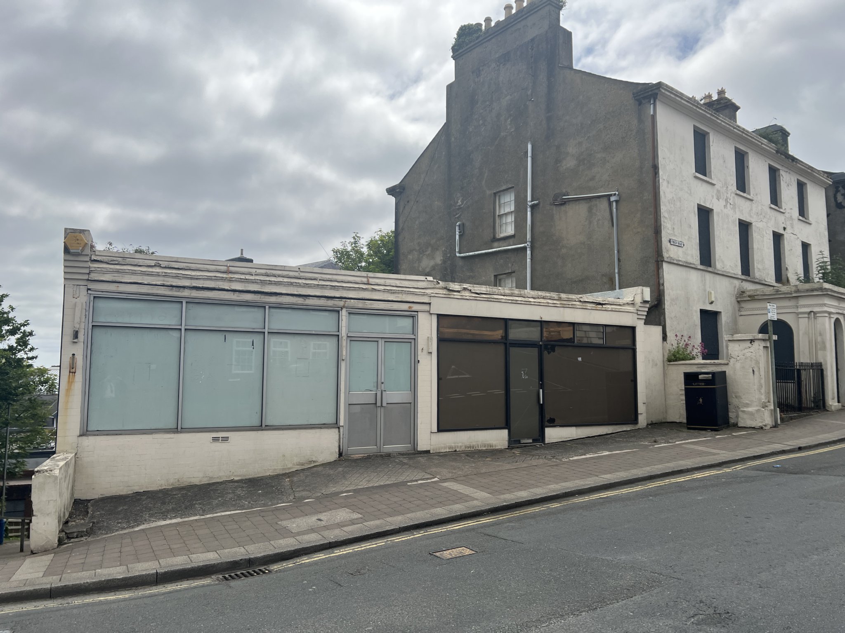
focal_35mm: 26
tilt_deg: +5.2
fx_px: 635
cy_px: 316
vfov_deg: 53.1
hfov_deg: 67.3
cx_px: 422
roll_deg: -2.6
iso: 50
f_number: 1.5
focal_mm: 5.7
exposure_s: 1/8696
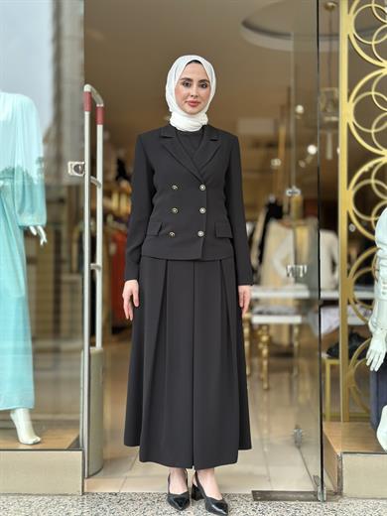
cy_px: 258
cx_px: 194
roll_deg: -0.2
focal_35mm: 48
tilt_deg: +0.1
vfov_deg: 39.7
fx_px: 716
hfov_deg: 30.3
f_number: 1.78
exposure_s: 1/172
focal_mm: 6.86
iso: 100
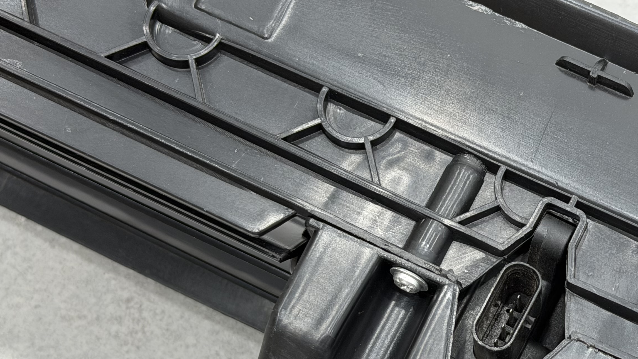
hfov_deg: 22.9
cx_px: 479
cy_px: 259
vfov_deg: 13.1
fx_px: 1556
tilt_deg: -65.0
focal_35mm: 92
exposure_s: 1/100
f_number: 1.78
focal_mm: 6.76
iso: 100
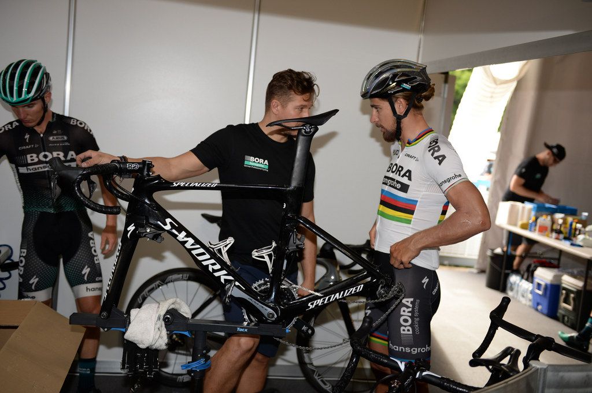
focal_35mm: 42
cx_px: 296
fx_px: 690
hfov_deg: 46.4
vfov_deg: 31.8
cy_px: 196
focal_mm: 42
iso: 200
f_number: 2.8
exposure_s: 1/250
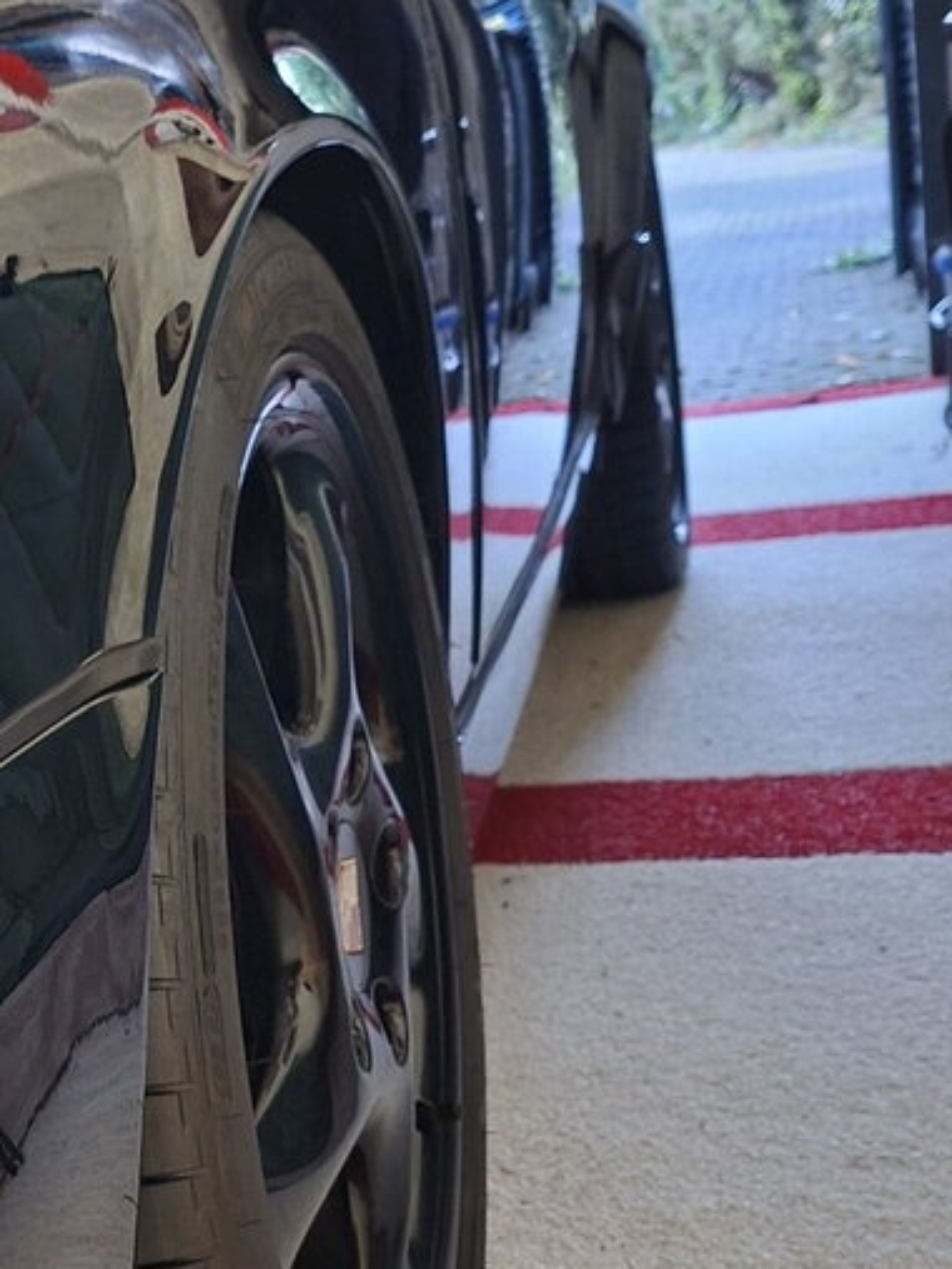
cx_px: -321
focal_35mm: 62
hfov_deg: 21.2
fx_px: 2272
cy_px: 721
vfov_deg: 31.1
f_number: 1.8
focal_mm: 5.54
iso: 400
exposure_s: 1/33
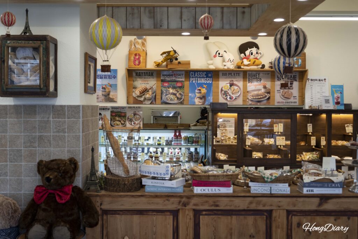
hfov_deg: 43.6
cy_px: 120
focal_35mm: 45
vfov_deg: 29.9
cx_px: 179
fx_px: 448
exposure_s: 1/160
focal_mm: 45
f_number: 5.6
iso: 640
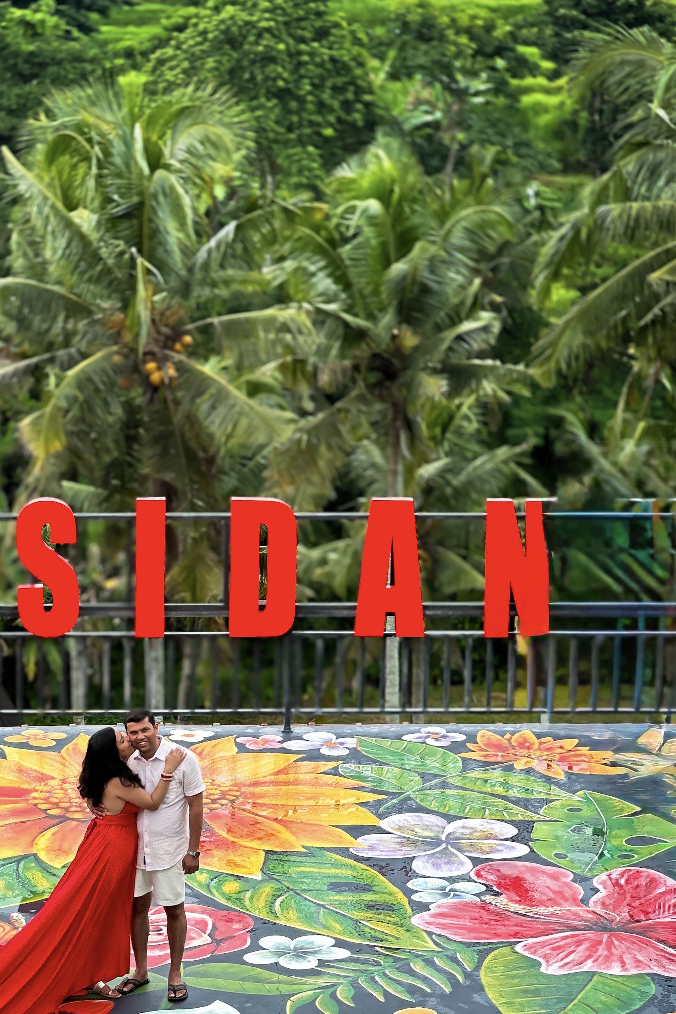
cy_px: 726
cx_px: 147
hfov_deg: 11.0
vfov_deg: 16.5
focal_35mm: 124
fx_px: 3492
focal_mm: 9
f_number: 2.8
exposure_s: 1/250
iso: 32
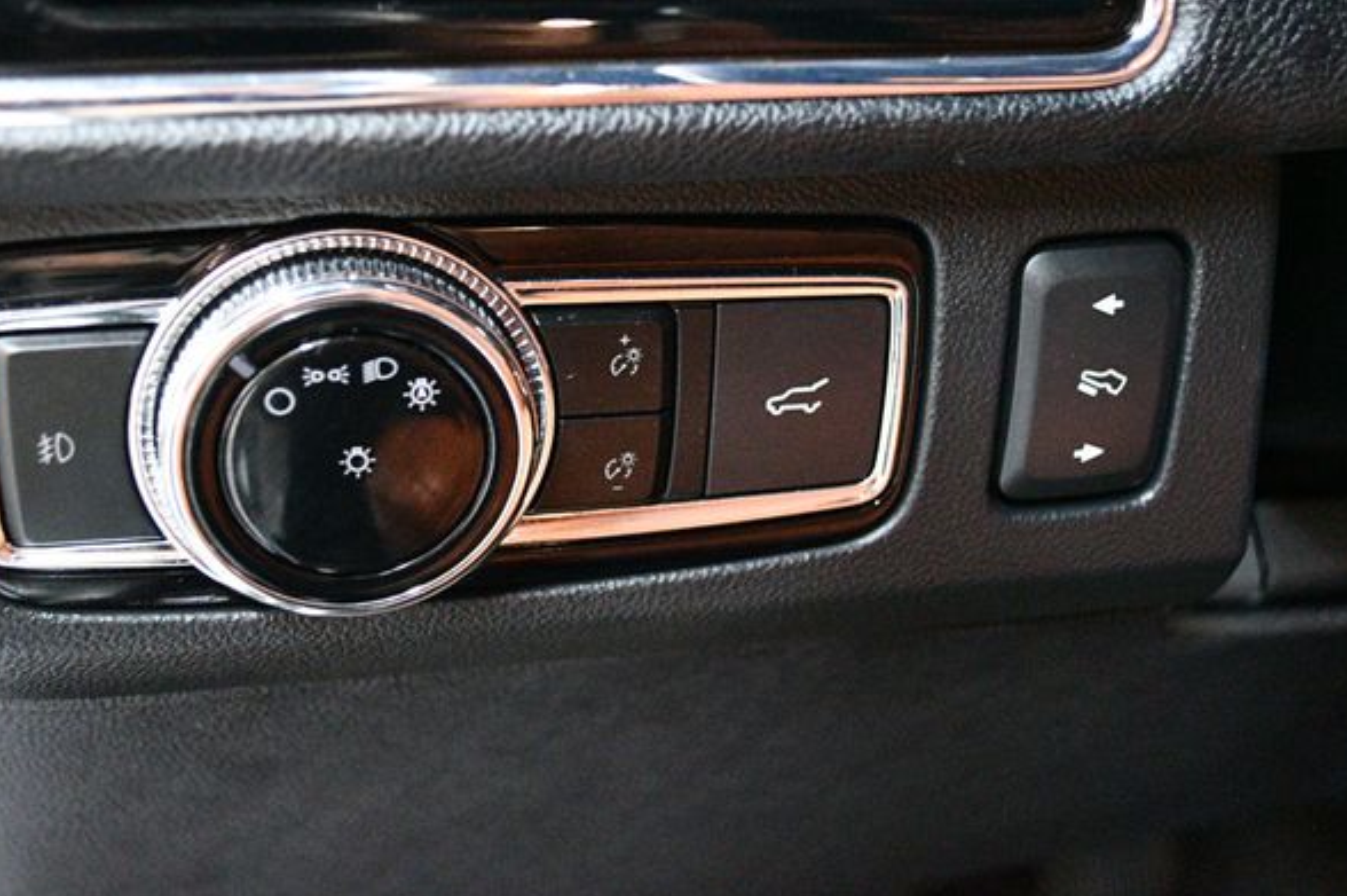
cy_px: 412
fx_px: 1832
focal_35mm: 49
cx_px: 635
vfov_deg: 27.5
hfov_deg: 40.4
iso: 12800
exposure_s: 1/30
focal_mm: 30
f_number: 4.5
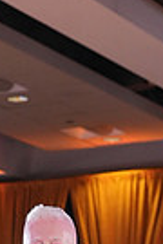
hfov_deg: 6.4
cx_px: -10
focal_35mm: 215
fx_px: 1460
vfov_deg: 9.0
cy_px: 501
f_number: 4
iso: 1600
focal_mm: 50
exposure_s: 1/400
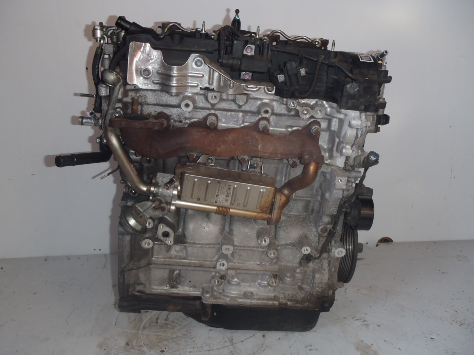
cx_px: 237
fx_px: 520
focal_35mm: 38
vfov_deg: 37.7
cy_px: 178
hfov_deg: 49.0
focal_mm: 6.83
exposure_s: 1/40
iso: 100
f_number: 4.6
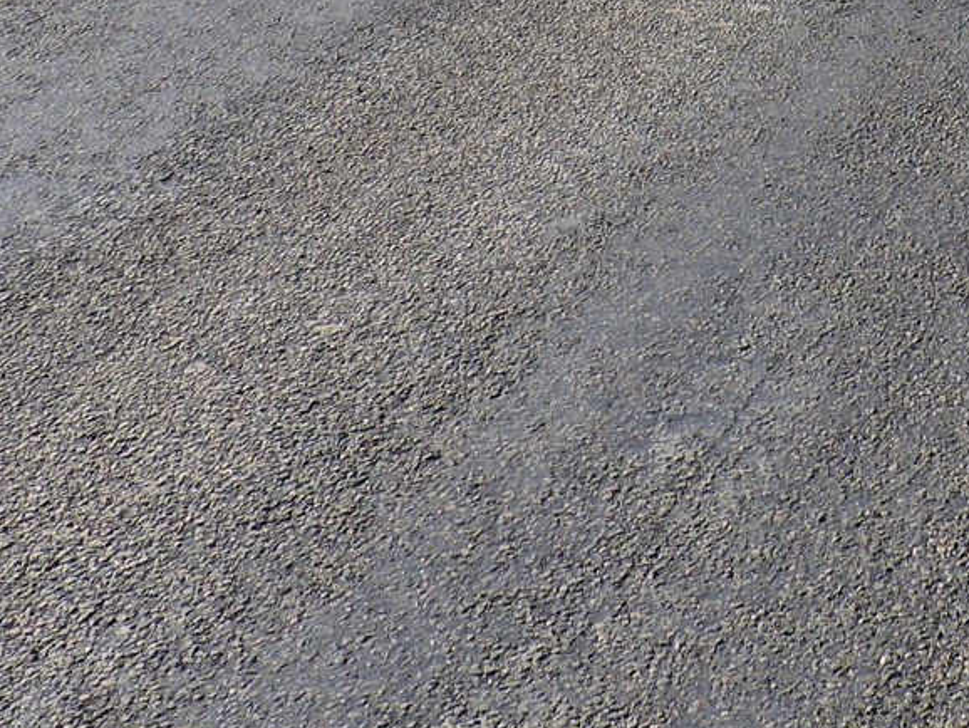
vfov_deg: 15.4
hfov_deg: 22.2
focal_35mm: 85
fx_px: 2380
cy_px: -515
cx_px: 966
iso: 100
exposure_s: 1/1000
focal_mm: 4.3
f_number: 3.3
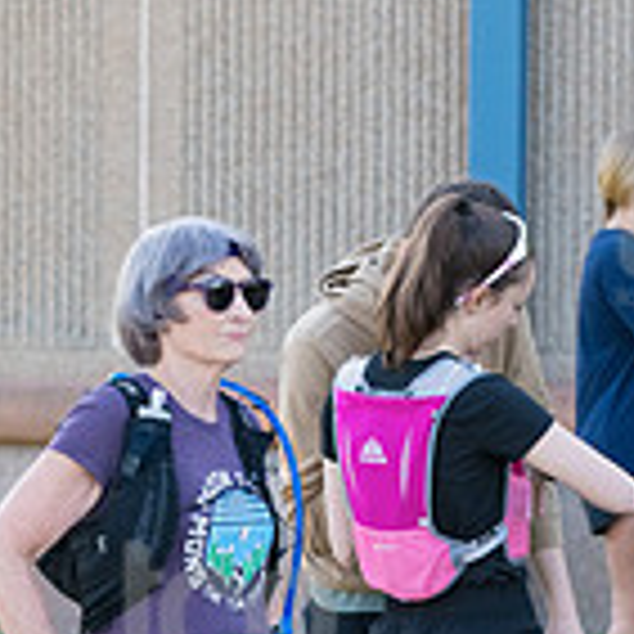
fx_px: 5719
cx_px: 229
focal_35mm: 276
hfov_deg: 6.3
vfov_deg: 6.3
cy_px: 665
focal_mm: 102
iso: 2500
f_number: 5.6
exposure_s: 1/1600
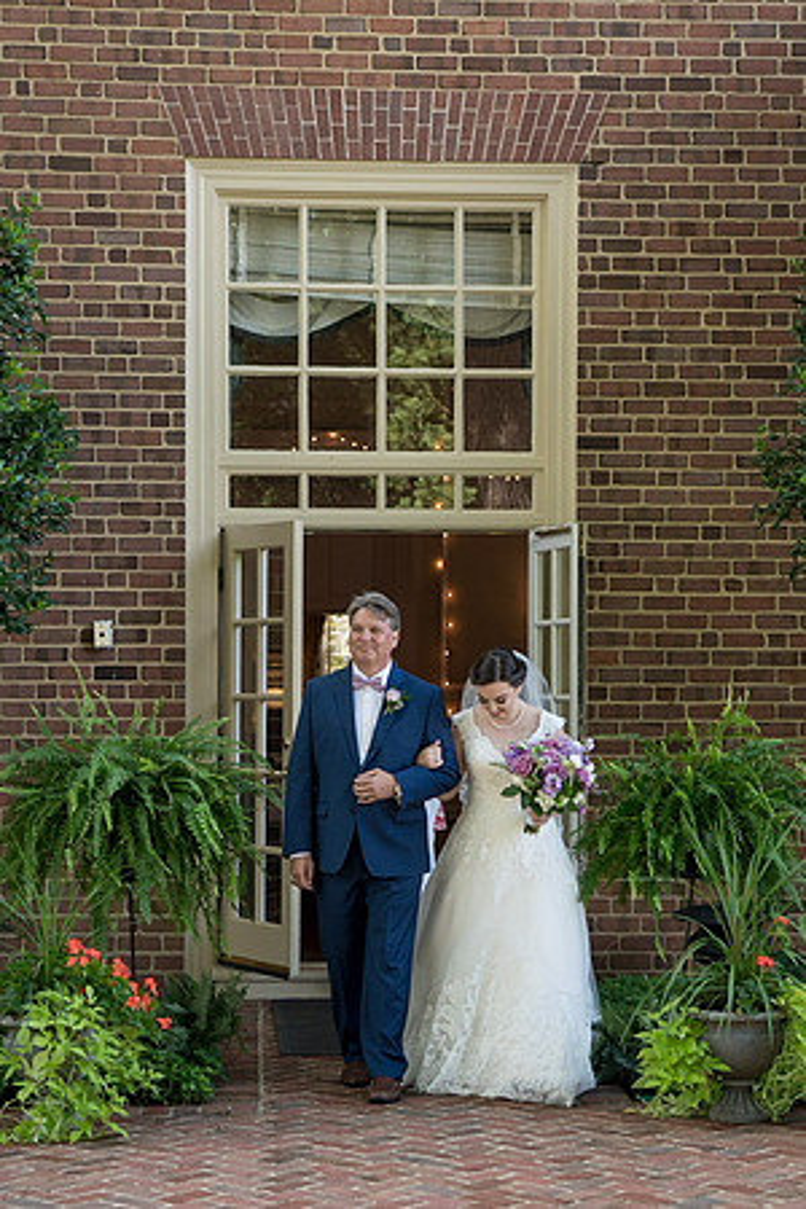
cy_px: 660
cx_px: 454
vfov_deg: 24.7
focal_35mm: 82
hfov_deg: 16.6
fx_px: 2765
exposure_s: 1/200
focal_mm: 49
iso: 200
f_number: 4
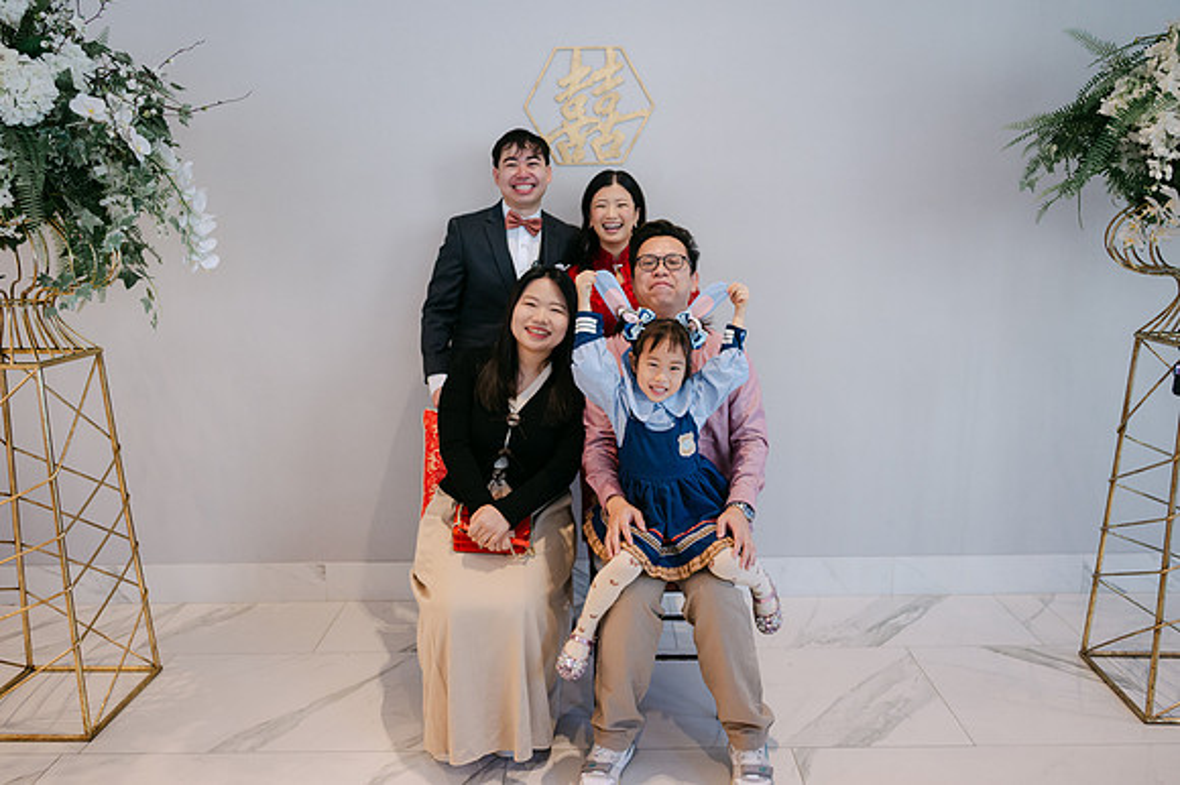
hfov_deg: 64.1
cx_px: 599
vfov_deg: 45.3
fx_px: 942
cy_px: 393
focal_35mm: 29
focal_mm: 28
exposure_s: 1/125
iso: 800
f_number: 4
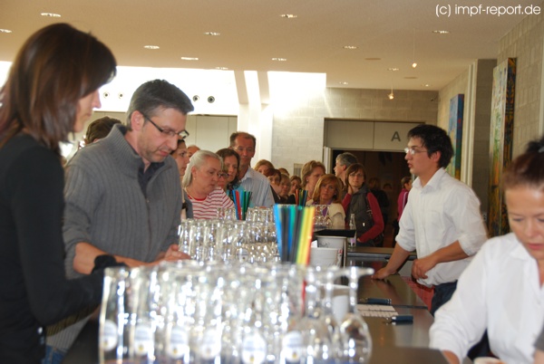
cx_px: 272
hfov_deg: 27.0
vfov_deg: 18.2
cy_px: 182
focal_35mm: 75
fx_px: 1135
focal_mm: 50
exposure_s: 1/60
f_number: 4.8
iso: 280
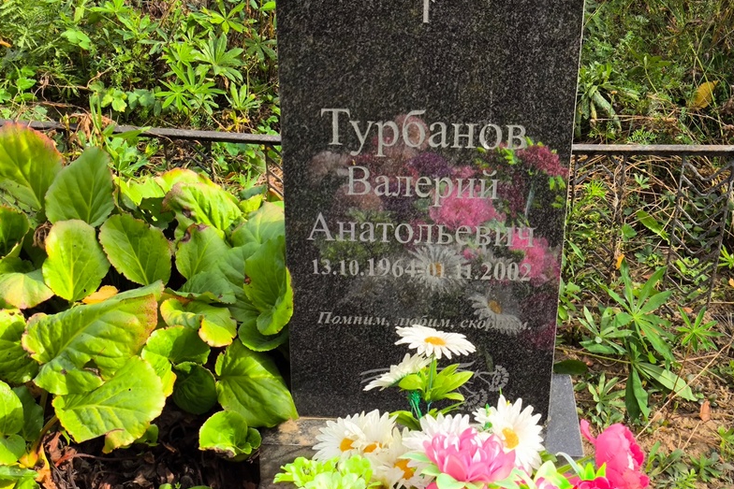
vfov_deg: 25.5
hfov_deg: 37.5
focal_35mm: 53
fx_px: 1081
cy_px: 211
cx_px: 372
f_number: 1.7
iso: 50
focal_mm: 4.71
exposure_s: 1/477
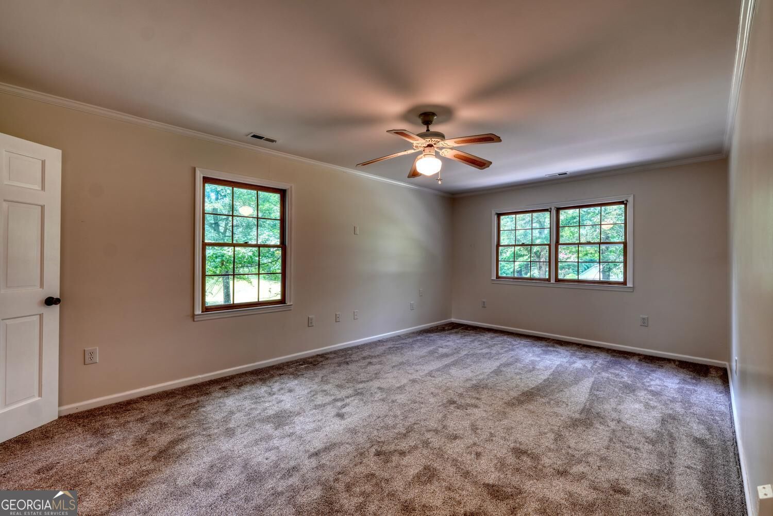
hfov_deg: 100.4
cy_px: 258
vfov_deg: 77.3
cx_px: 386
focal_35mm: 15
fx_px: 322
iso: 100
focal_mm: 10
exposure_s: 1
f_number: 8
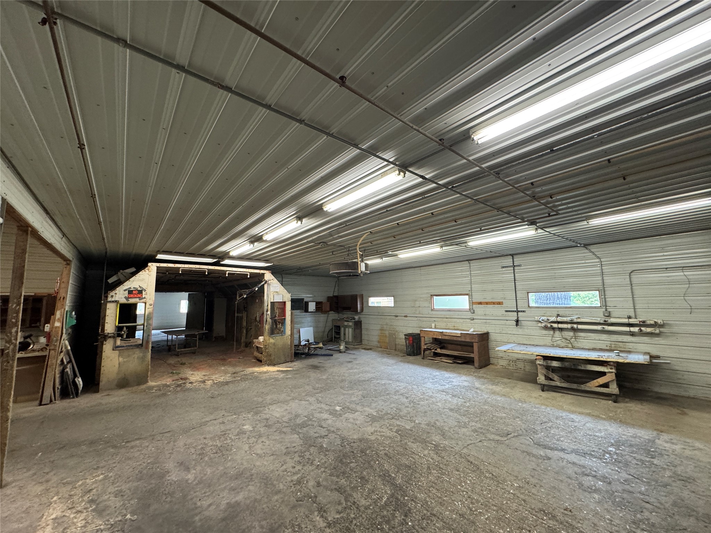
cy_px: 266
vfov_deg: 85.7
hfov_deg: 102.1
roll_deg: +0.8
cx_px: 356
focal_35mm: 14
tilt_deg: +7.8
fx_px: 288
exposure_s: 1/60
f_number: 2.2
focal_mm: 2.22
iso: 250
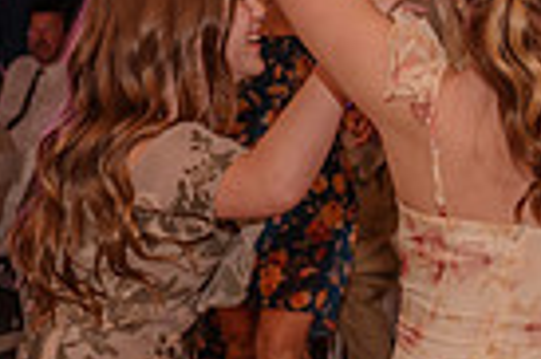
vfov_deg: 9.2
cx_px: 470
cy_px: 359
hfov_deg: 13.8
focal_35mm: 148
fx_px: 2221
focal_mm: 35
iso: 320
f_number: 4
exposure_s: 1/200
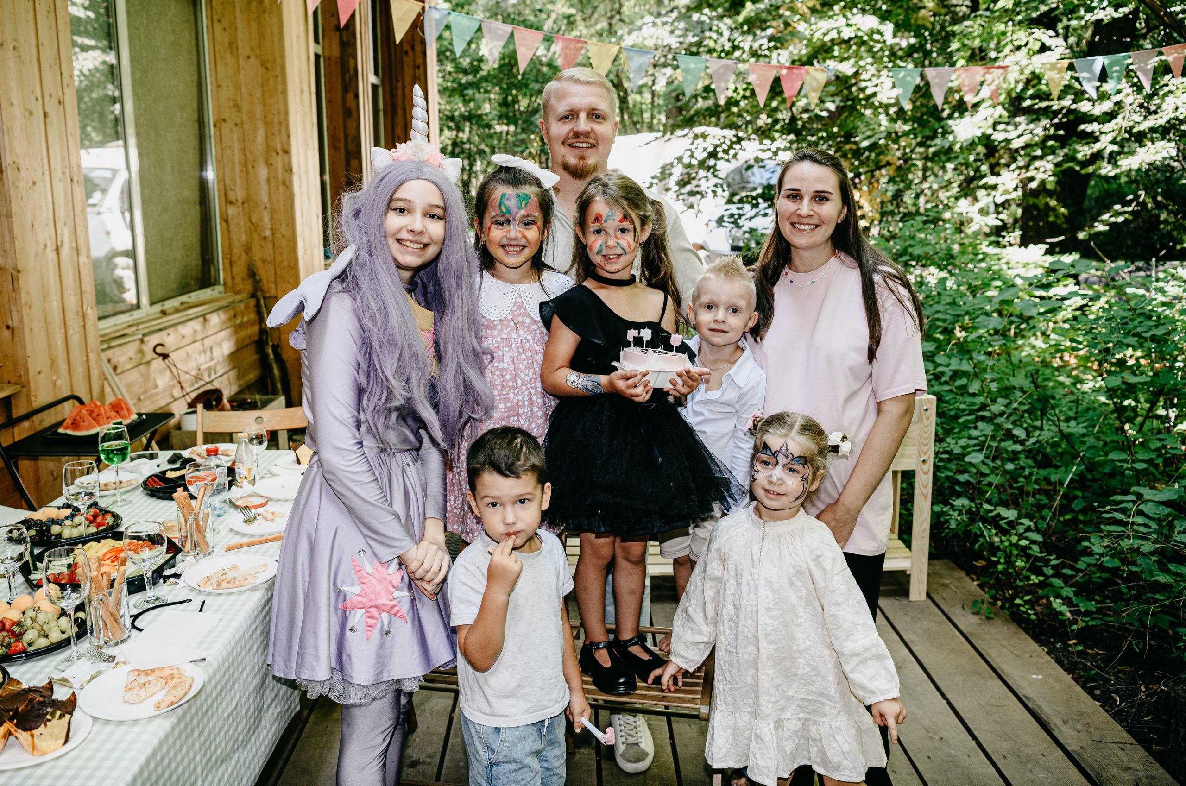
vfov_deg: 42.1
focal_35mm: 31
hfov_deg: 60.3
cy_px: 364
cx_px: 553
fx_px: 1020
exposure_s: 1/160
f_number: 3.5
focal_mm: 29
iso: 320
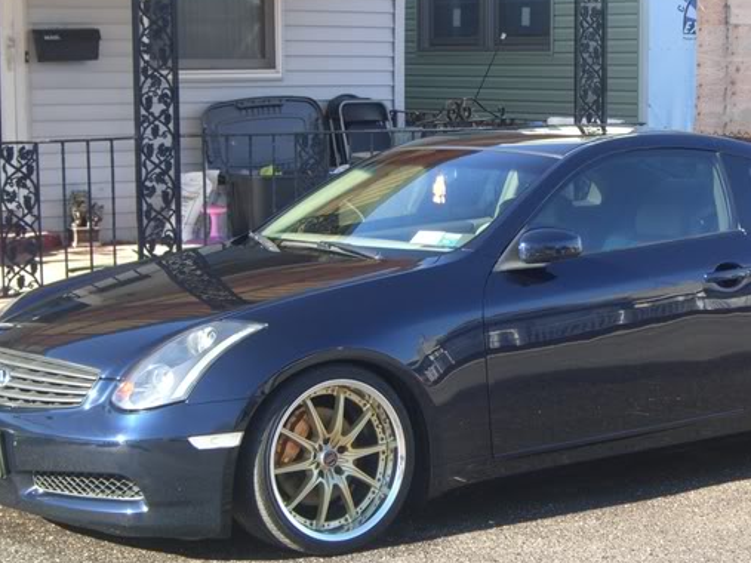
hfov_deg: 21.7
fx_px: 1952
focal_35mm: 90
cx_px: 495
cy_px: 353
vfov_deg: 16.4
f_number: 3.6
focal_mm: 11.8
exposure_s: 1/160
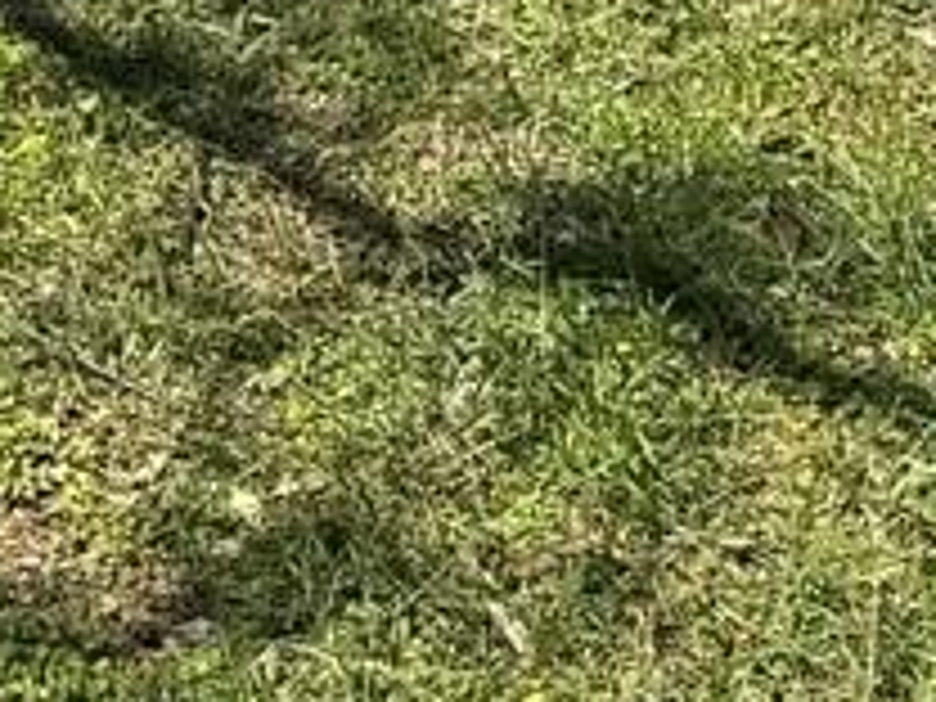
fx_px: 5002
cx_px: 418
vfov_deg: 6.6
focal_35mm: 185
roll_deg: -0.3
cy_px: -1980
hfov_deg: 10.7
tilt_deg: +0.0
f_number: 1.78
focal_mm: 6.76
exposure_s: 1/3413
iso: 80
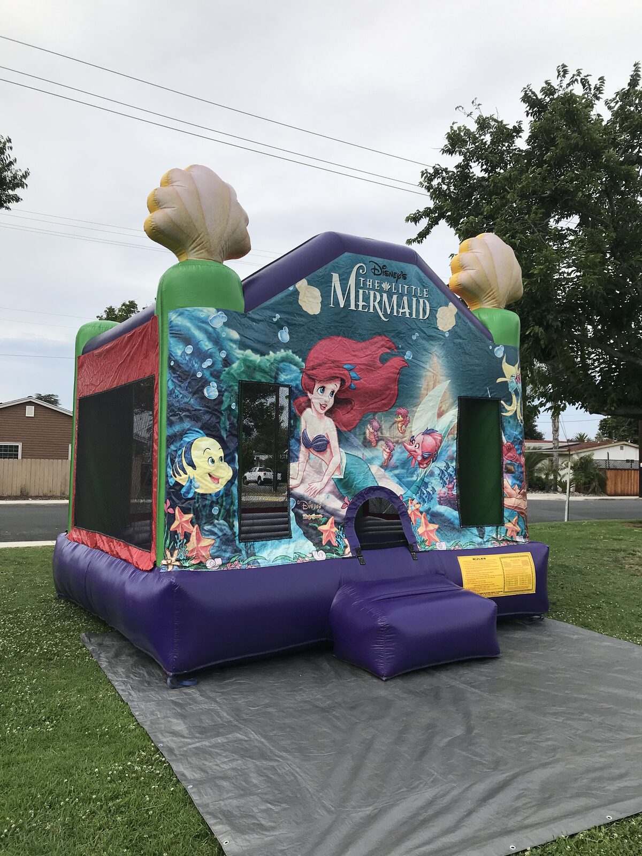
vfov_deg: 63.4
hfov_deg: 49.7
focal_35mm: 28
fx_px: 692
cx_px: 321
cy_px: 428
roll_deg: -3.9
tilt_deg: +2.9
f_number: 1.8
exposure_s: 1/2336
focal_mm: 3.99
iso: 20
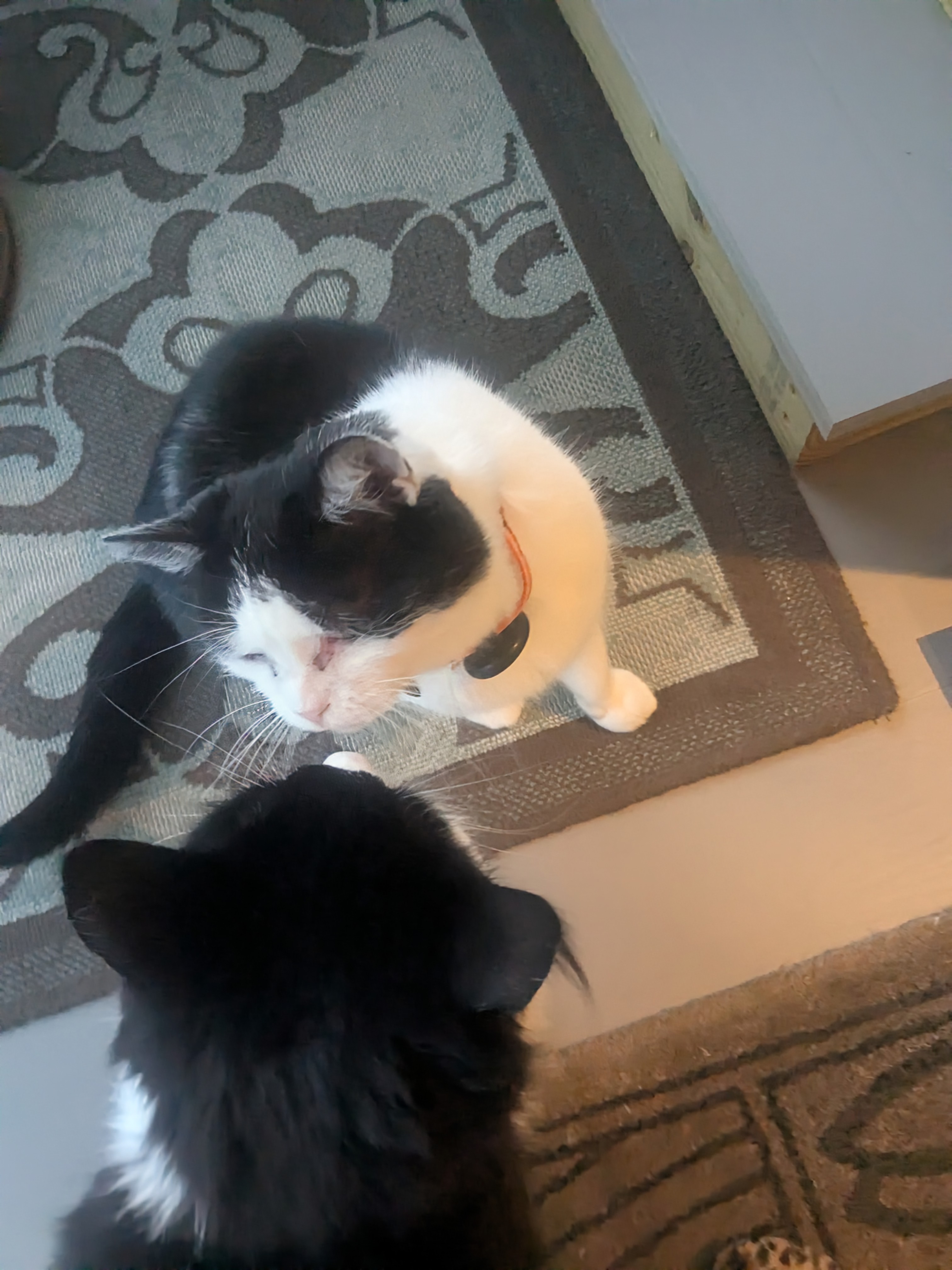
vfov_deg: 65.3
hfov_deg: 51.4
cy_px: 635
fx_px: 990
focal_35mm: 27
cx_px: 476
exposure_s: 1/120
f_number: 1.73
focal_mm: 4.38
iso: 1296
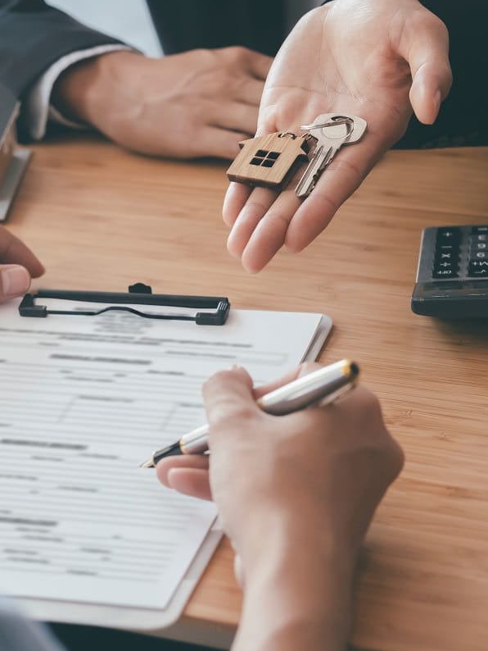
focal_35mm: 122
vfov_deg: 16.1
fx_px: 2292
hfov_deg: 12.1
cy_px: 325
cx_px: 105
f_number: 4
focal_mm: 56
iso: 1000
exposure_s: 1/125
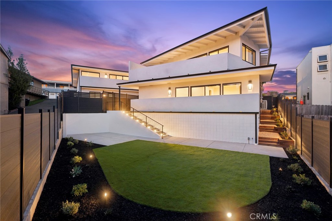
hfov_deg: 93.3
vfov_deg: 70.3
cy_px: 110
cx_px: 166
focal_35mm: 17
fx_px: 157
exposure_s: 1/1.67
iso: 400
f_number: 9
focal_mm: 17
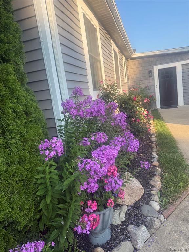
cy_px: 126
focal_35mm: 24
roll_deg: +7.9
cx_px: 94
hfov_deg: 56.8
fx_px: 175
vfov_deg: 71.6
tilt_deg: -9.0
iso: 80
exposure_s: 1/931
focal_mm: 6.76
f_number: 1.78
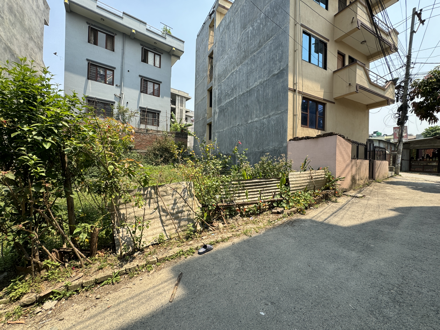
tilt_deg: +0.3
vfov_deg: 85.7
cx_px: 220
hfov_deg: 102.1
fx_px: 178
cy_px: 165
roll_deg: -1.3
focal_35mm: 14
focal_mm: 2.22
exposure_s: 1/804
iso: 40
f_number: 2.2
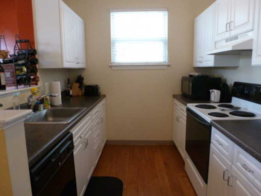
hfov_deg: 71.6
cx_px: 130
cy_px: 98
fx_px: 181
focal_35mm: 24
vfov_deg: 56.8
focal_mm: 4.3
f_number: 3.3
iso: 400
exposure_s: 1/30
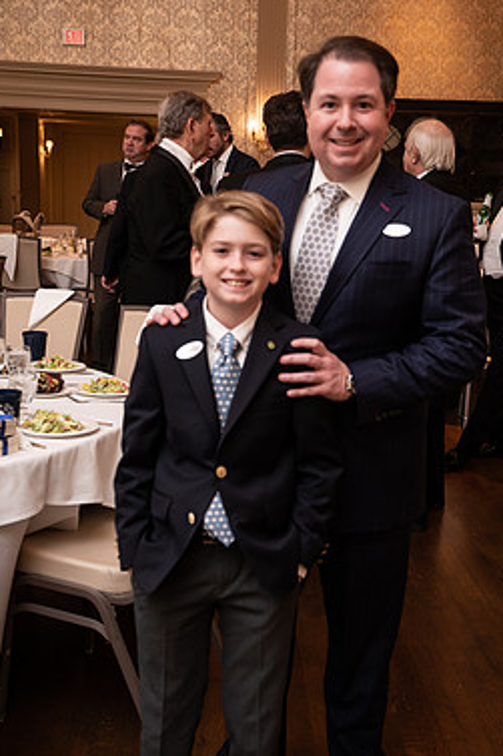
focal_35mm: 49
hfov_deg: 27.5
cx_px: 287
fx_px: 1028
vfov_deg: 40.4
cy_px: 377
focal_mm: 41
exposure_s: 1/40
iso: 800
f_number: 4.5
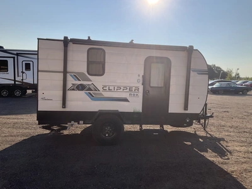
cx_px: 126
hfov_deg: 61.7
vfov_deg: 48.2
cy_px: 94
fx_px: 211
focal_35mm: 29
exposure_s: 1/3125
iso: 25
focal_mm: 3
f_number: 1.8
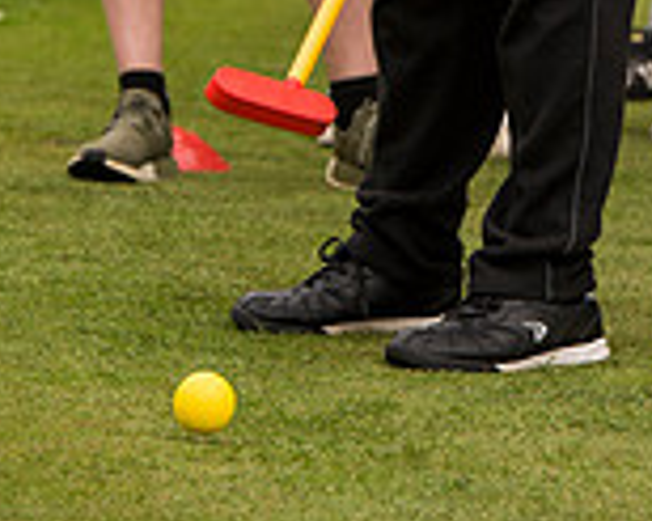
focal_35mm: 426
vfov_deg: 3.6
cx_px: 296
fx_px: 8215
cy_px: -343
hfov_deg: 4.5
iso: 400
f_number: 5.6
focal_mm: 155
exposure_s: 1/640
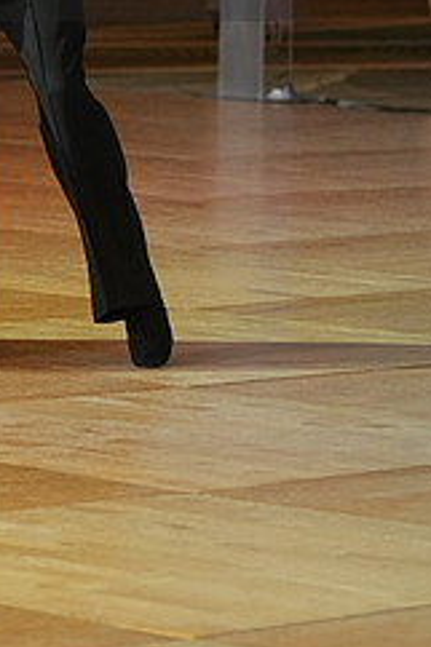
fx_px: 5521
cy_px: -67
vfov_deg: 6.7
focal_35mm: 307
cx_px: -63
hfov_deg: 4.5
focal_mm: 128
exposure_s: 1/400
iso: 2000
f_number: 4
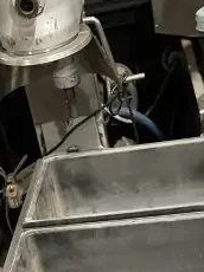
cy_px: 445
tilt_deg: -45.0
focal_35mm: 92
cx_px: 138
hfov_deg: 16.0
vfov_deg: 18.2
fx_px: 724
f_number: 1.6
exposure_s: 1/60
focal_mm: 4.2
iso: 250
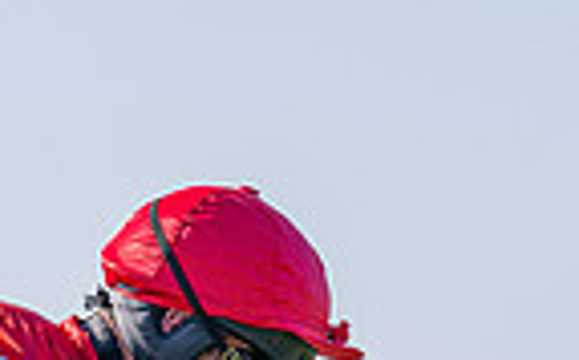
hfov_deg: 6.2
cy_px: 760
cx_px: 196
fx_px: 5311
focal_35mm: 337
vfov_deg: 3.8
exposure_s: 1/1600
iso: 200
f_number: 4
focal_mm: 70
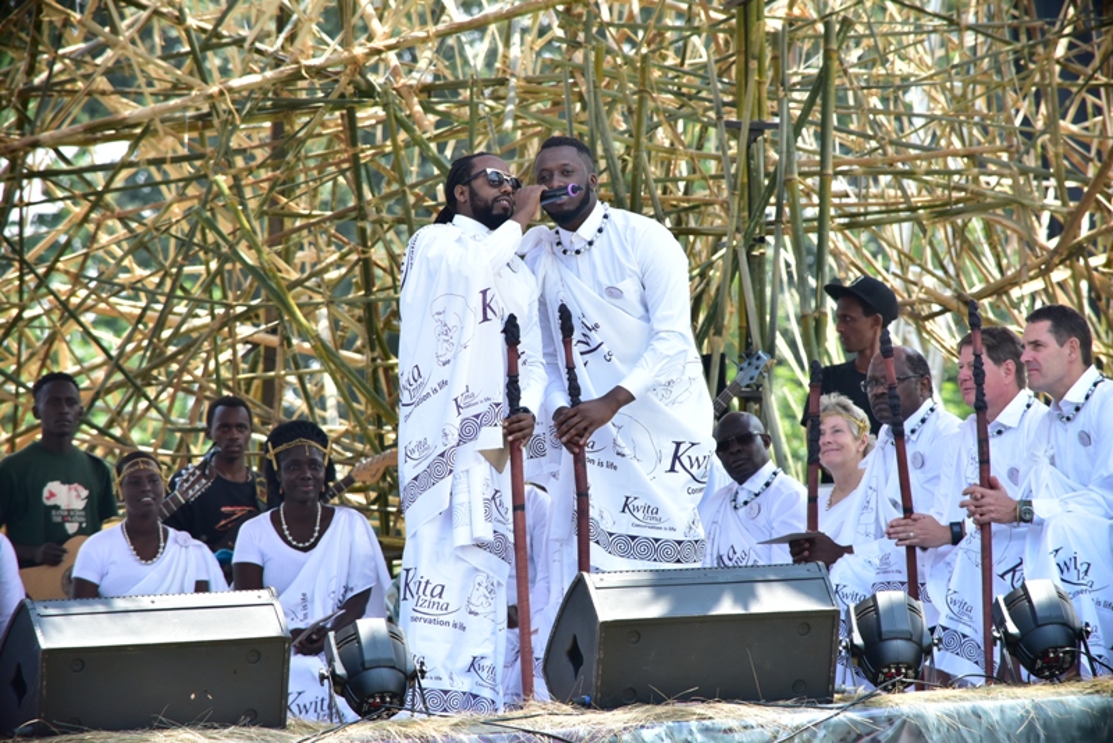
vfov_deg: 4.6
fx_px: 9278
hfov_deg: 6.9
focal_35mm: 300
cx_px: 556
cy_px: 372
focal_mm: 300
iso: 1000
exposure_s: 1/320
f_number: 11
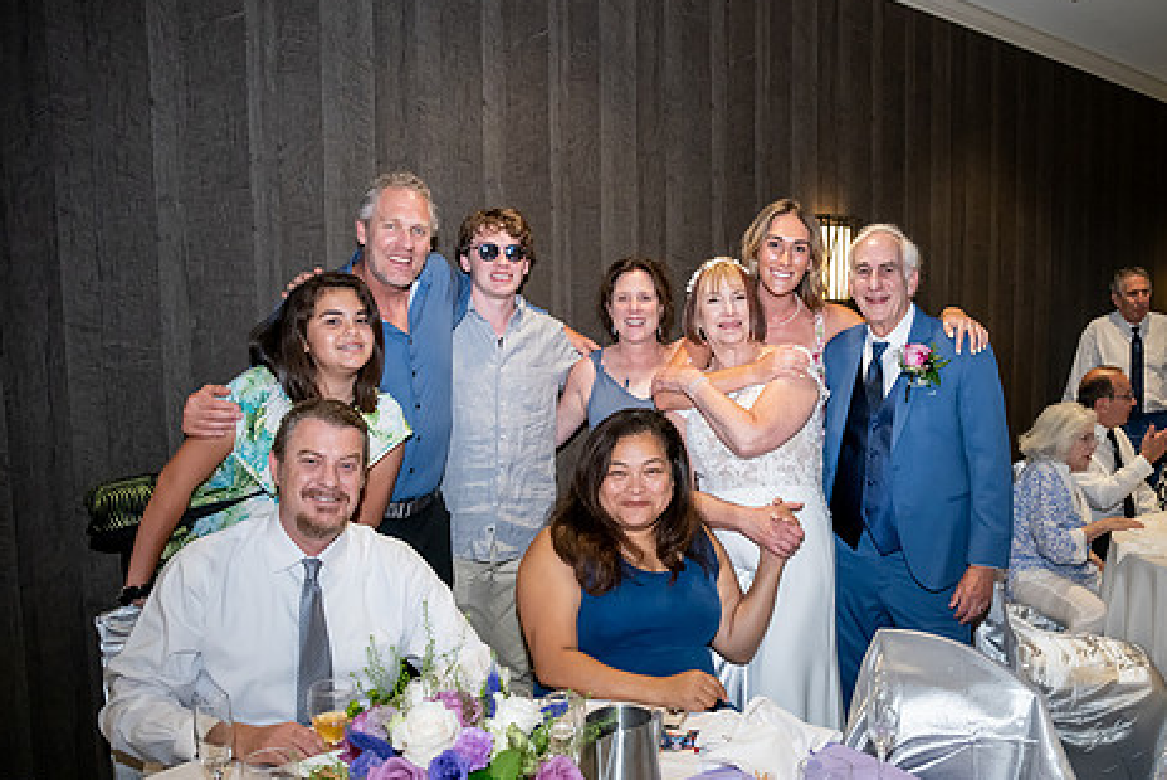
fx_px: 973
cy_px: 449
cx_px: 697
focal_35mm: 30
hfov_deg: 61.4
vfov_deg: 43.5
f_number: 4
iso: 2500
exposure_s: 1/320
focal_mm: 24
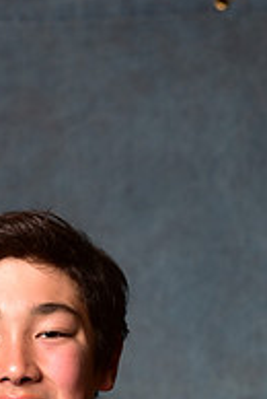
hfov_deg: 6.6
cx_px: 26
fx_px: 2317
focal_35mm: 209
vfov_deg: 9.6
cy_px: 551
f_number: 5
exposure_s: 1/200
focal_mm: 70
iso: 100
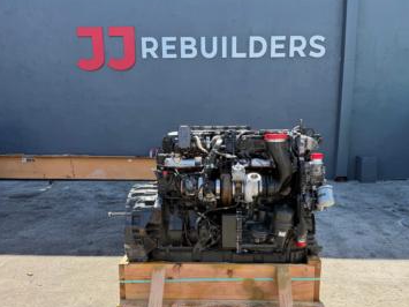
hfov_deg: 59.9
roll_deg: +0.7
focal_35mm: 30
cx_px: 215
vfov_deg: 46.5
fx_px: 354
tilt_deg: -11.0
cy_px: 182
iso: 80
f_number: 1.78
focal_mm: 6.76
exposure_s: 1/955
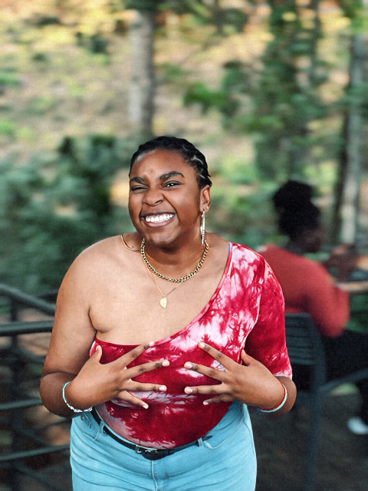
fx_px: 1091
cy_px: 246
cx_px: 184
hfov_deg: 19.1
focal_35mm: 77
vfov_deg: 25.3
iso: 250
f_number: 2.8
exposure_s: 1/109
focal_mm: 9
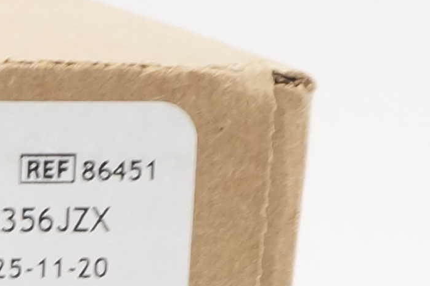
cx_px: -454
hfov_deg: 10.0
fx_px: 2267
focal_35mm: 190
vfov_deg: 7.1
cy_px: 487
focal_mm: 18
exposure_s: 1/40
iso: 800
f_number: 9
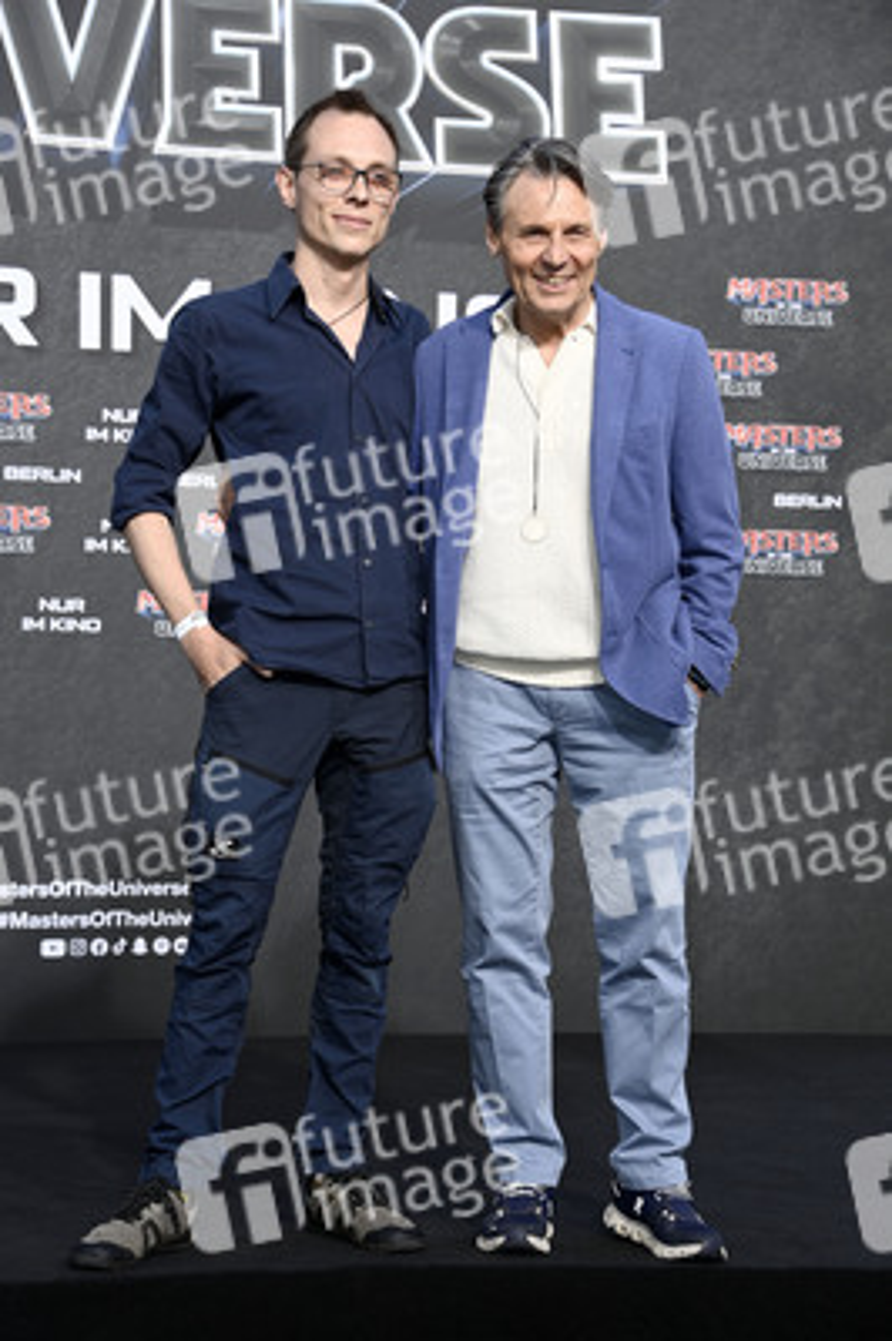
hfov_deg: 13.9
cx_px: 446
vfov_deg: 20.8
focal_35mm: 98
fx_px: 3648
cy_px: 670
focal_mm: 98
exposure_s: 1/250
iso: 250
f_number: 6.3
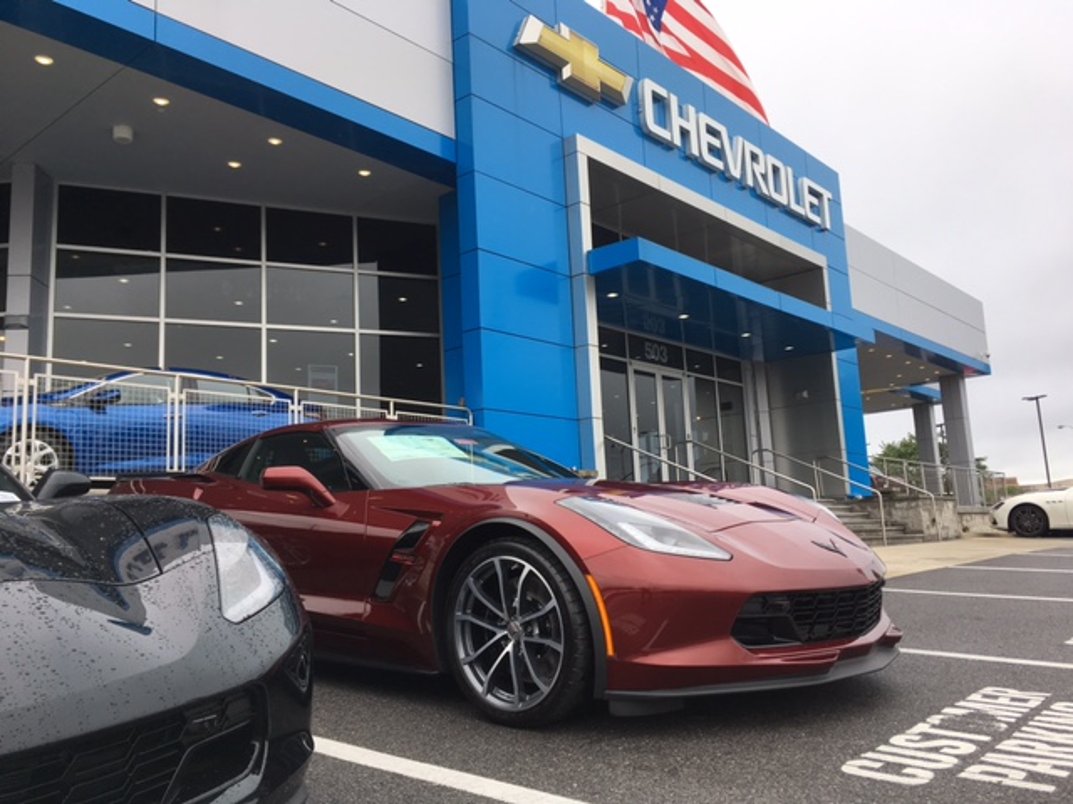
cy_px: 402
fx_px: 899
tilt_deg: +9.2
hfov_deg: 61.7
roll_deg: +1.6
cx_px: 536
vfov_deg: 48.2
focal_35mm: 29
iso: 25
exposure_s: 1/371
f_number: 2.2
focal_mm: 4.15
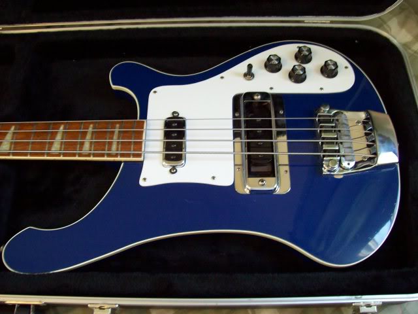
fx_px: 435
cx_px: 209
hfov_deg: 51.4
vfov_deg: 39.7
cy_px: 157
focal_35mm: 36
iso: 160
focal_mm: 6
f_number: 2.7
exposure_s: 1/15.1
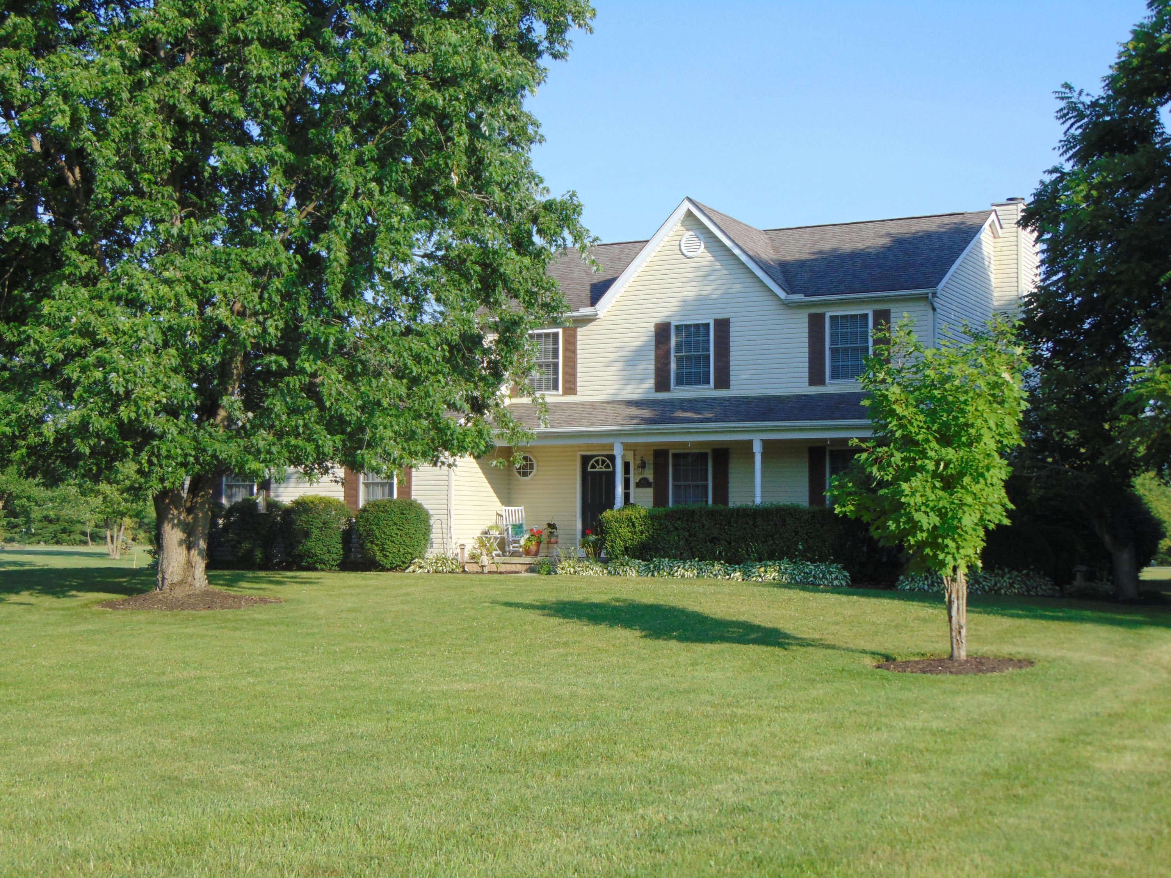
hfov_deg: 38.2
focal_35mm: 50
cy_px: 439
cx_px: 586
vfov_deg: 29.1
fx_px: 1691
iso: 80
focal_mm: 9
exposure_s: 1/640
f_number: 3.5
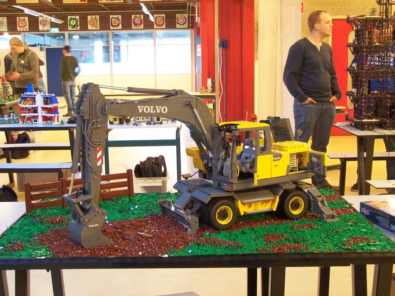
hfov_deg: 37.5
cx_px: 198
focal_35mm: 51
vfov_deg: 28.6
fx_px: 582
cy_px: 148
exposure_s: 1/3
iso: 80
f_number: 3
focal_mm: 8.5
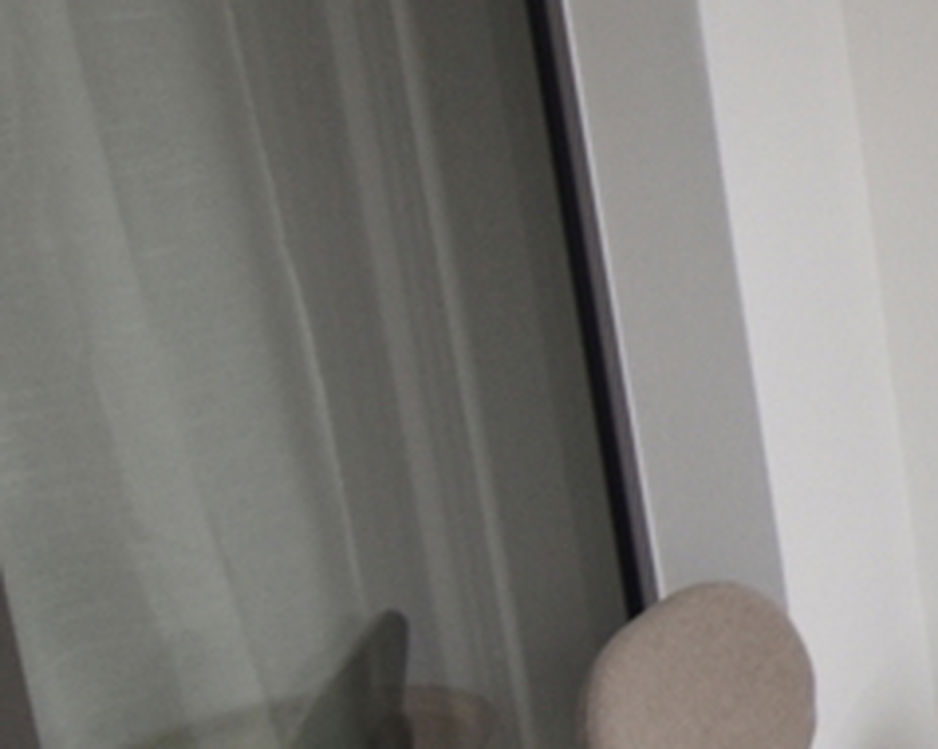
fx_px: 1969
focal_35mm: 71
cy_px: 323
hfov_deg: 20.7
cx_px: 1576
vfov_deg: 21.5
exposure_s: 1/250
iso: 400
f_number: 4.5
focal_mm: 10
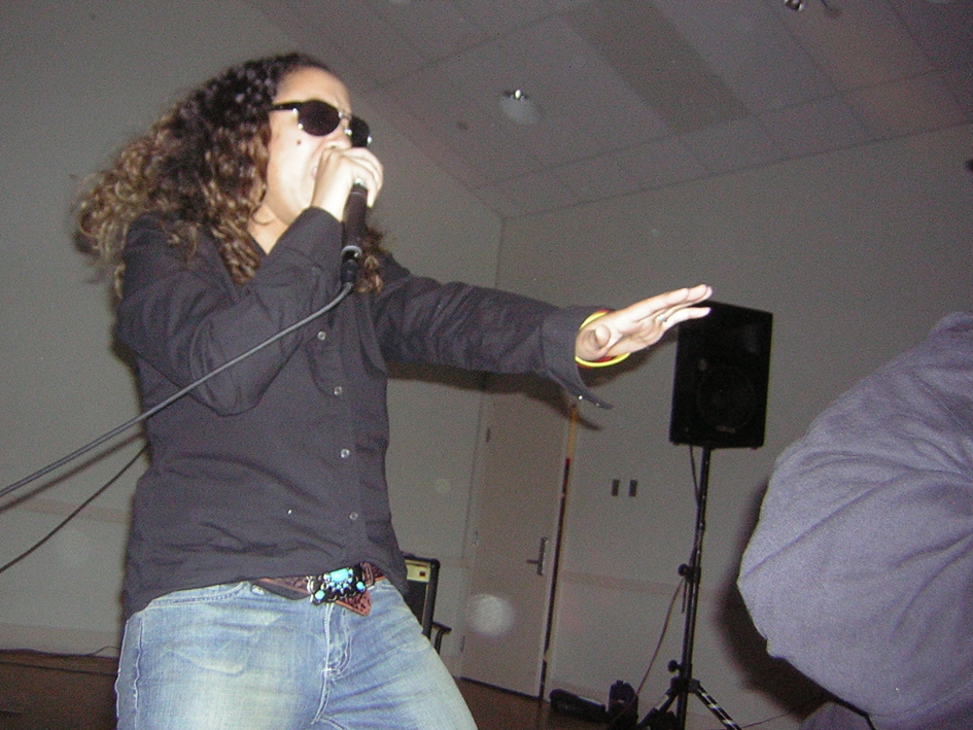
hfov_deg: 47.8
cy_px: 364
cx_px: 456
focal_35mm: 39
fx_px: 1096
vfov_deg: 36.8
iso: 157
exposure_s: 1/60.1
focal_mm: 4.7
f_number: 2.6
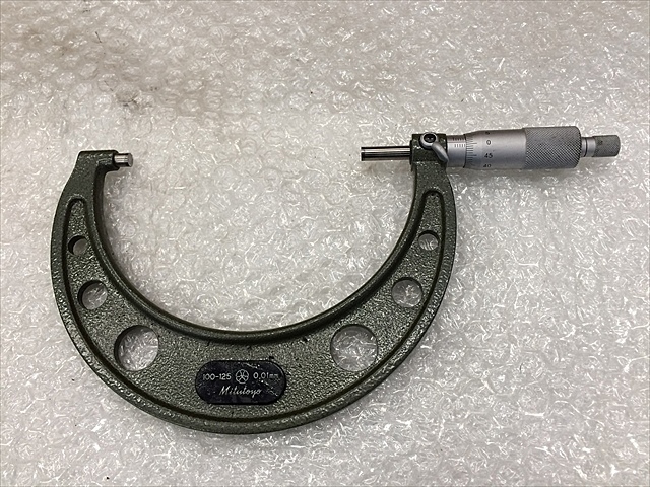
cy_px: 244
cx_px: 325
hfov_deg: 61.7
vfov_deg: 48.2
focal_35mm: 29
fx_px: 545
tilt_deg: -73.1
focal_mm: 4.15
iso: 40
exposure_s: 1/33
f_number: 2.2
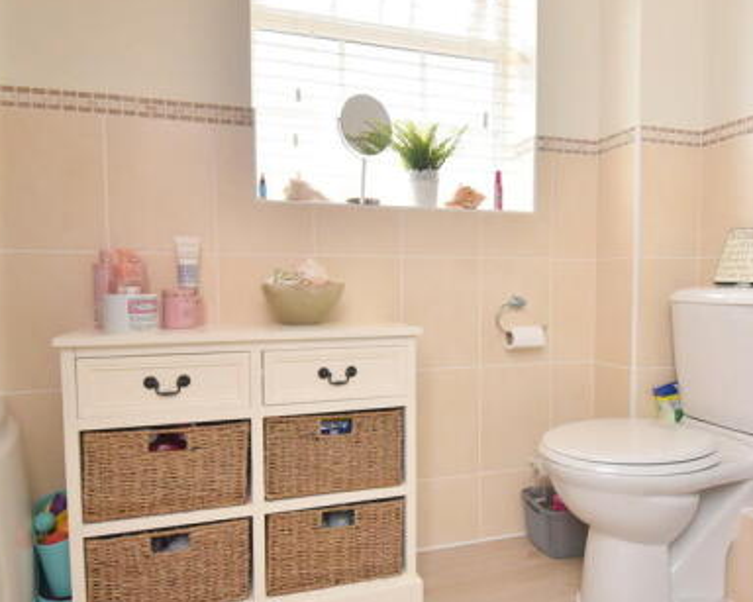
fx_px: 535
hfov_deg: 70.0
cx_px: 423
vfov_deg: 58.7
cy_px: 311
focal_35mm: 24
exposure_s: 1/60
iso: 400
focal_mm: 10
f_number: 5.6
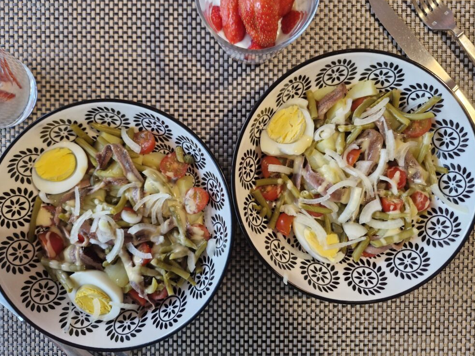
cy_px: 173
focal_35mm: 24
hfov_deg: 71.6
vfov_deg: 56.8
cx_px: 240
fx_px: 329
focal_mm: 5.54
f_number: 1.8
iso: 400
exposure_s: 1/100
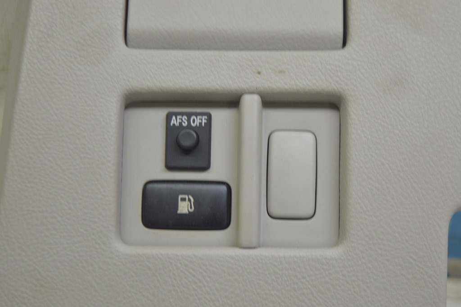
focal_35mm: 82
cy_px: 154
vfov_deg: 16.5
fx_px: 1056
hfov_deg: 24.6
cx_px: 230
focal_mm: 55
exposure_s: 1/20
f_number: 5.6
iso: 400
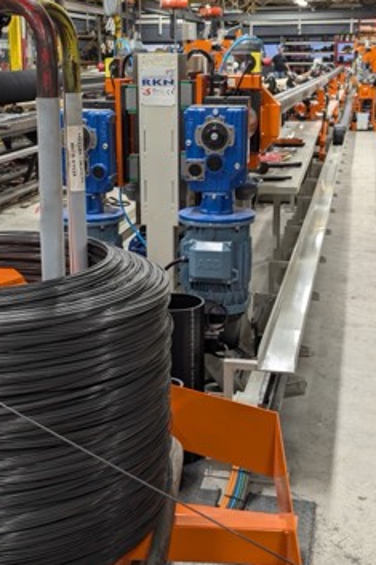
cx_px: 174
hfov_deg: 26.5
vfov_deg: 38.9
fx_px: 800
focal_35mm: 51
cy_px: 283
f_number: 1.85
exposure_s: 1/24
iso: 107
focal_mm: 6.81
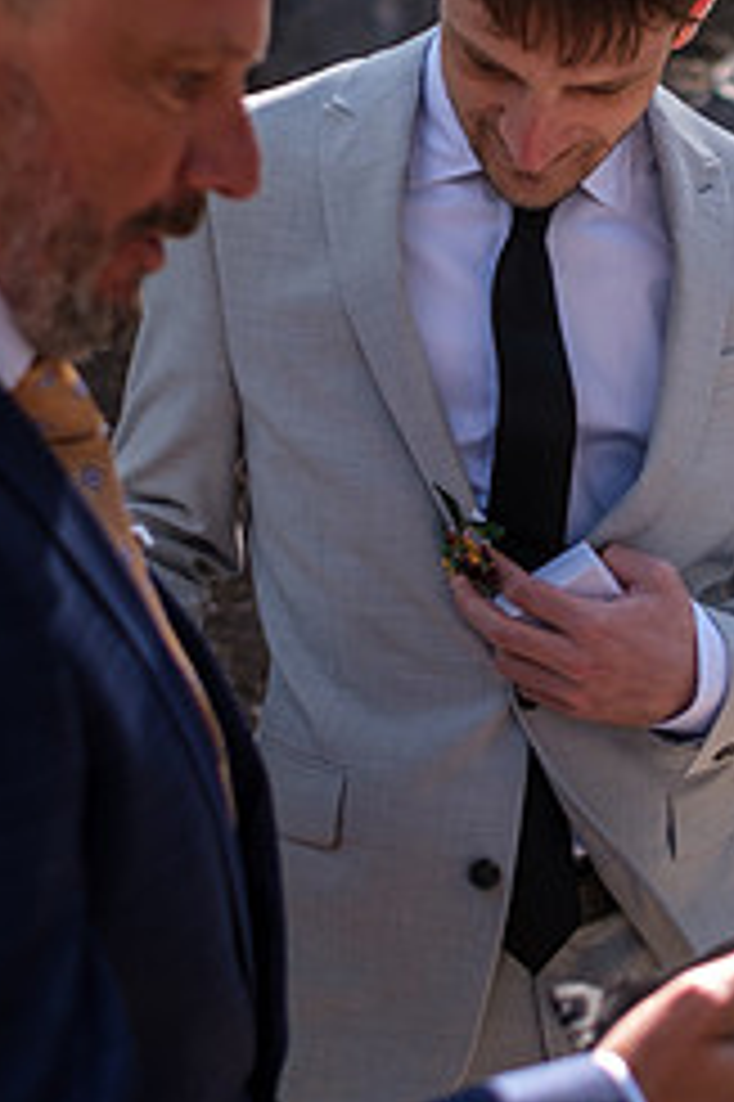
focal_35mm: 83
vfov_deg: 24.5
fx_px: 2542
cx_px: 766
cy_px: 502
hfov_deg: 16.1
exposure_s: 1/750
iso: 160
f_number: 1.8
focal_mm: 23
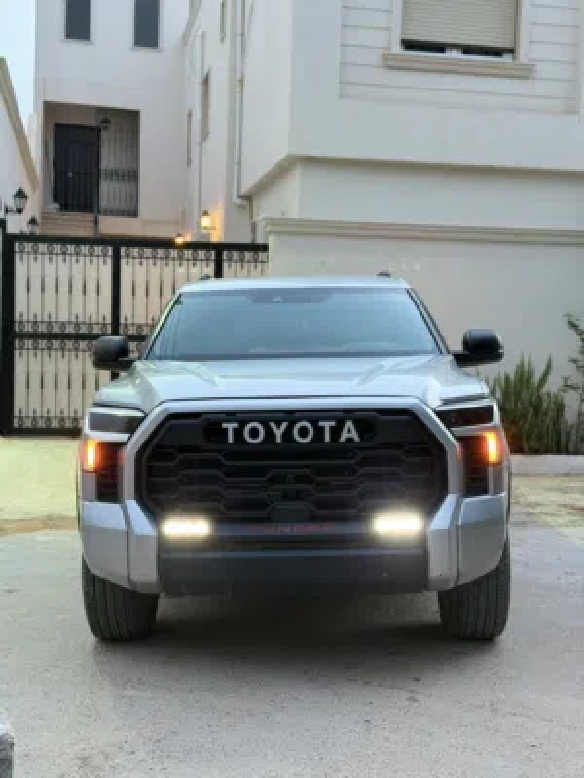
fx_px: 1080
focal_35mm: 48
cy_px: 389
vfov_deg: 39.7
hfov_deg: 30.3
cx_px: 292
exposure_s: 1/50
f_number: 1.78
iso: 250
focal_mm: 6.76
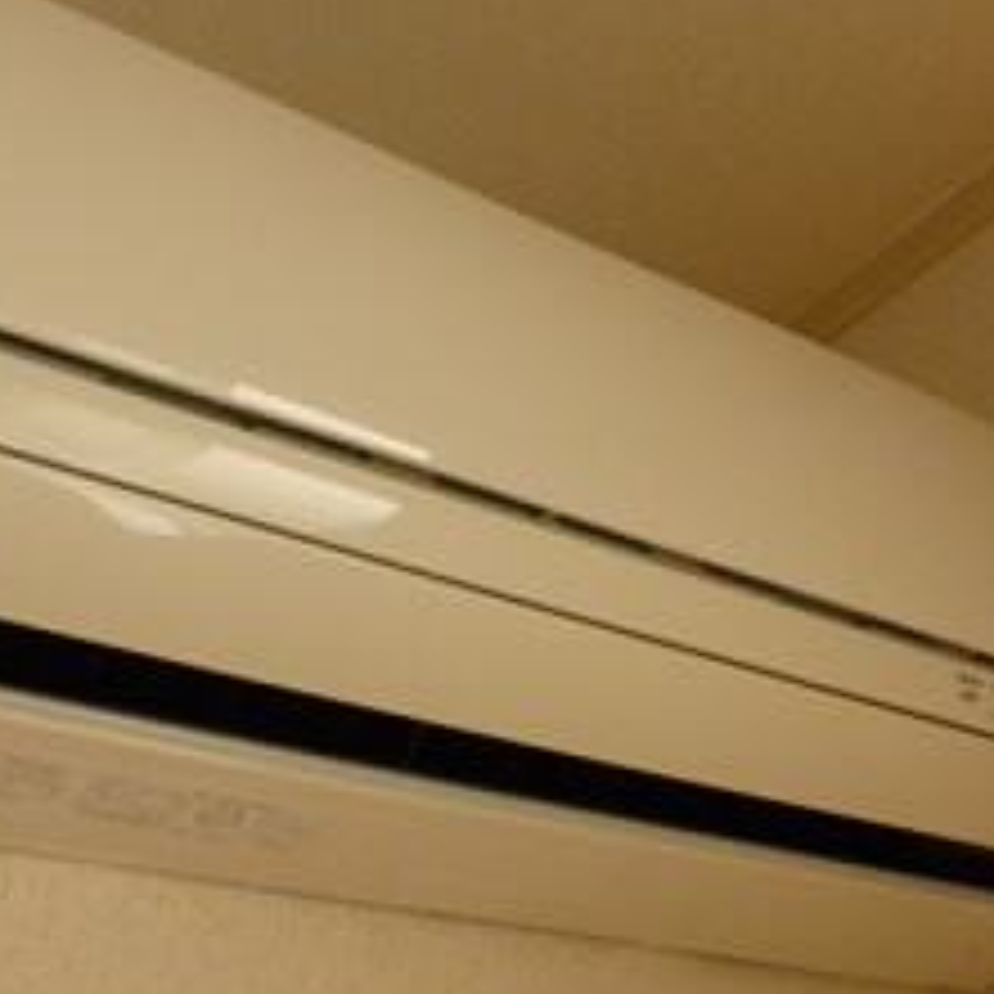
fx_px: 1462
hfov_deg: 37.0
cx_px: 306
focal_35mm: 45
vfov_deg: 37.5
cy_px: 434
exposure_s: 1/20
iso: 400
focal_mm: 4.5
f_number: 3.1
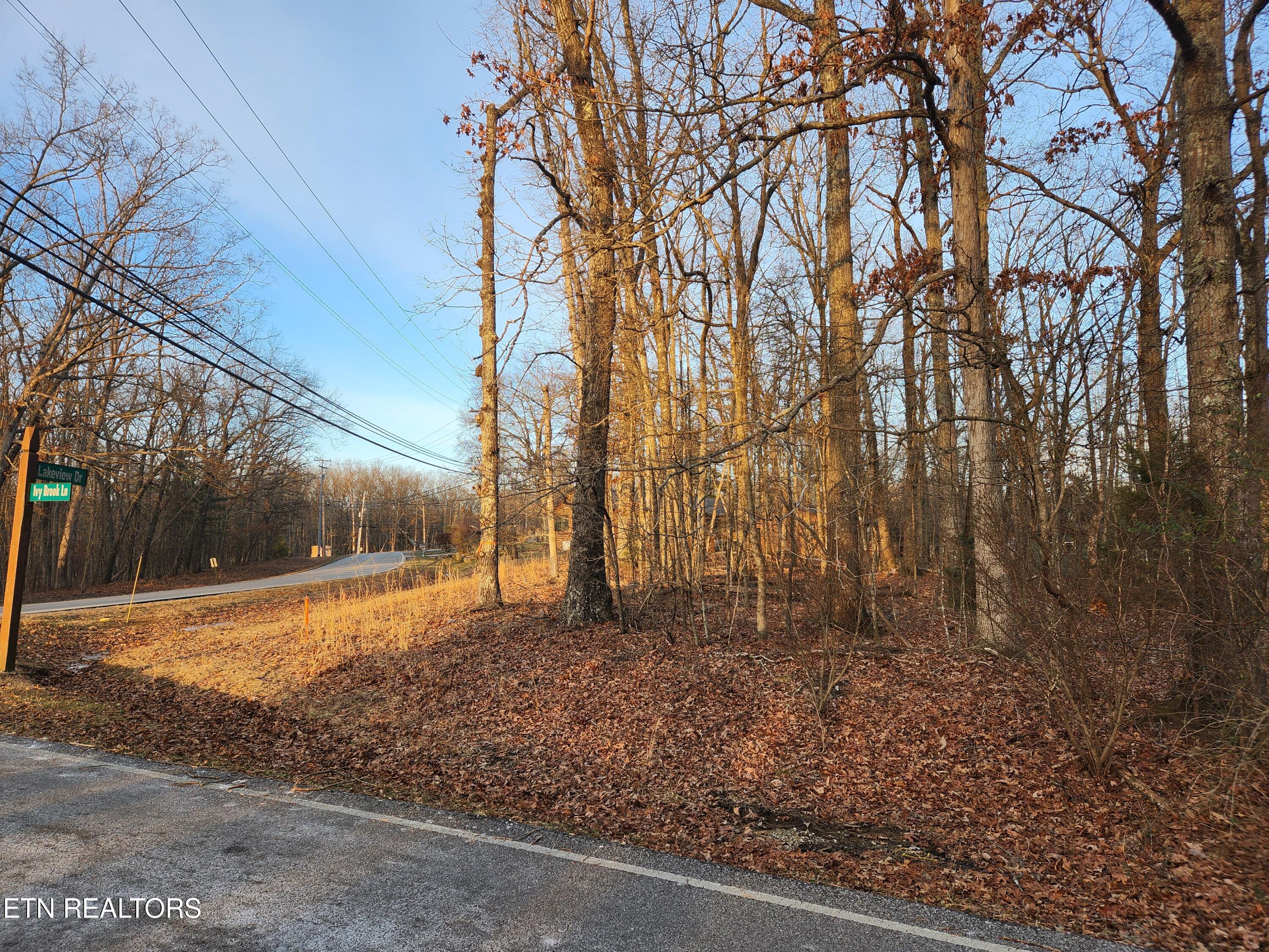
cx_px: 634
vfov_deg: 58.9
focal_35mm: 23
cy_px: 476
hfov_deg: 73.9
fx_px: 843
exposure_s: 1/224
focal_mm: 5.4
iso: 20
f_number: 1.8
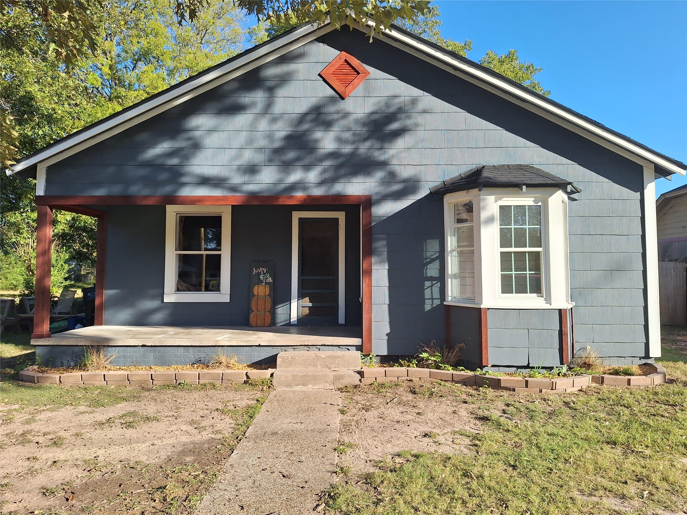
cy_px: 258
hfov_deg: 73.9
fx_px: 456
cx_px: 344
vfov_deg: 58.9
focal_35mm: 23
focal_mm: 5.54
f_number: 1.8
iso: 40
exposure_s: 1/1167
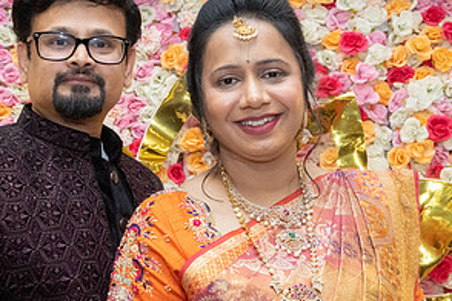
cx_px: 169
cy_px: 147
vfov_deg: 17.1
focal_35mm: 80
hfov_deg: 25.3
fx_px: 1004
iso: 1250
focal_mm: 40
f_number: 11
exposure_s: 1/160
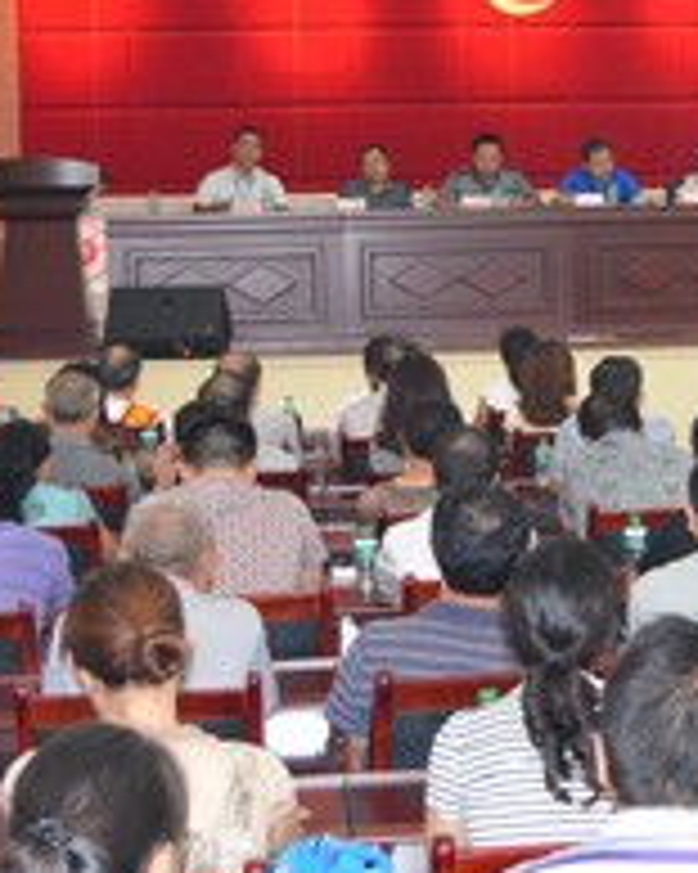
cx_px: 806
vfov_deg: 20.3
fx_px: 2429
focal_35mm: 94
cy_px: 277
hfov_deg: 15.8
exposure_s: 1/60
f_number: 4.2
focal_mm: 26
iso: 3200
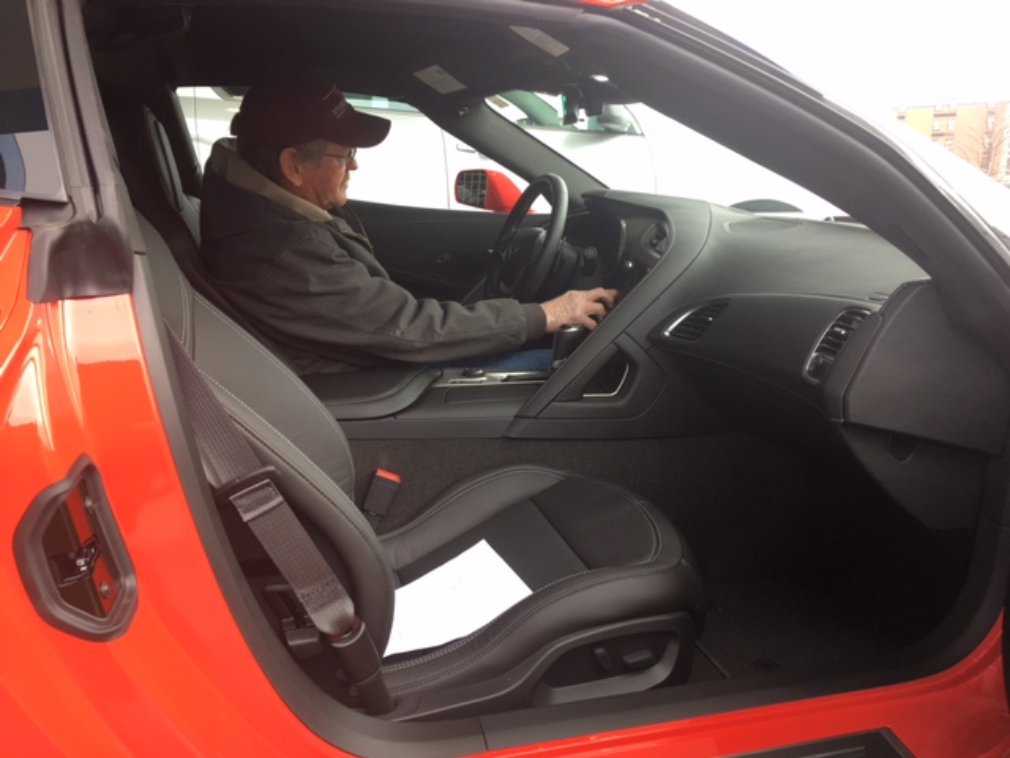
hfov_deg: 61.7
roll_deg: -0.4
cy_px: 379
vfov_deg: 48.2
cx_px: 505
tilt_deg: -13.9
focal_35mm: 29
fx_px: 846
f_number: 2.2
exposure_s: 1/120
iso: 40
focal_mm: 4.15
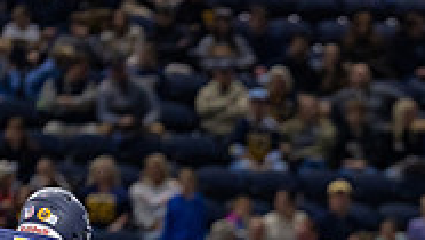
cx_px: 308
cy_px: 427
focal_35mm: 698
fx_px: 7873
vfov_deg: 1.7
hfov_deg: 3.1
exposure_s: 1/1000
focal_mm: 200
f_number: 2.8
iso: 2000
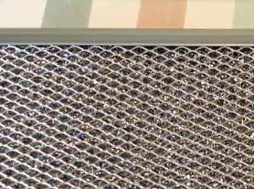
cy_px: 293
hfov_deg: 15.1
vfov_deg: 11.2
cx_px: 318
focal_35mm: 126
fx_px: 922
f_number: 2.4
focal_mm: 4.28
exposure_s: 1/20
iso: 64
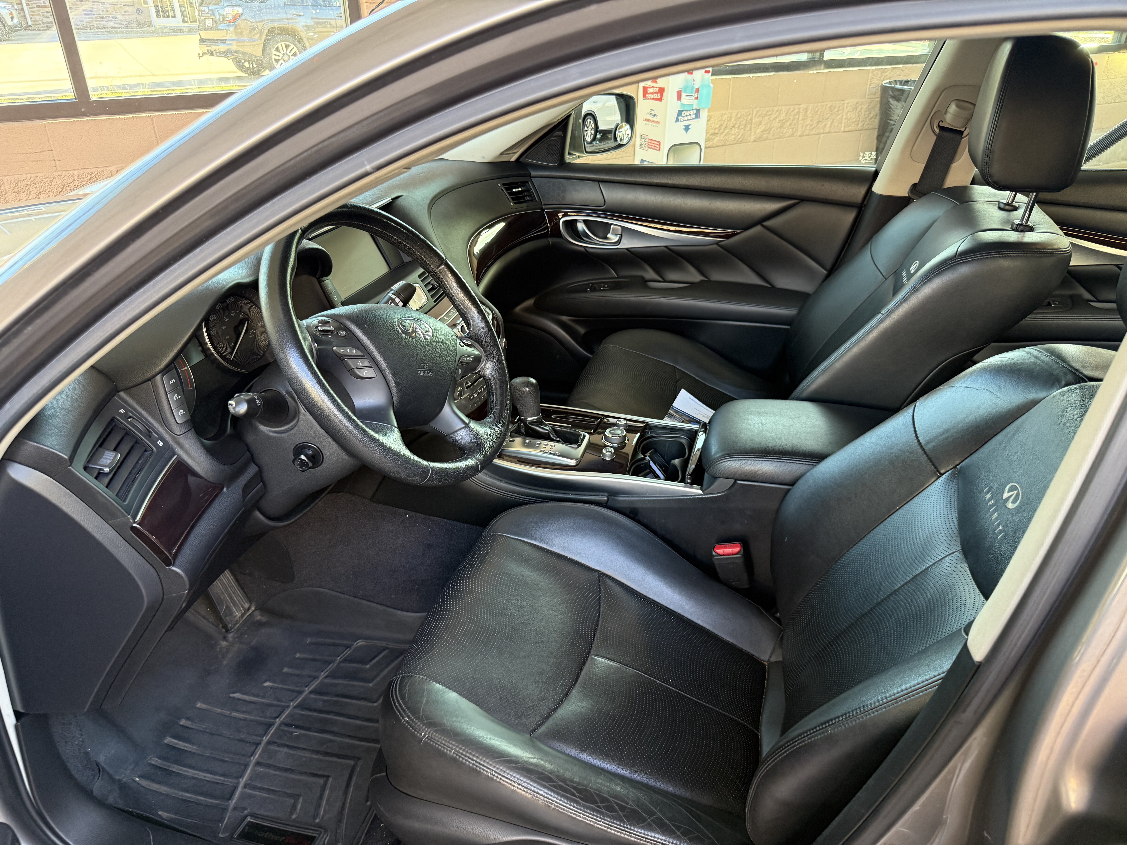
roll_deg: +0.7
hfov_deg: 71.6
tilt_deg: -27.1
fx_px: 781
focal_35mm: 24
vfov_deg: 56.8
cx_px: 564
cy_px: 422
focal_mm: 6.76
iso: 250
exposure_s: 1/60
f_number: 1.78
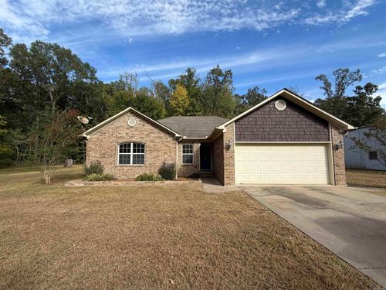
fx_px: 156
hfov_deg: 102.1
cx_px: 193
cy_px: 145
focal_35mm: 14
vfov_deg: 85.7
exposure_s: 1/770
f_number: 2.2
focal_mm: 2.22
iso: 40
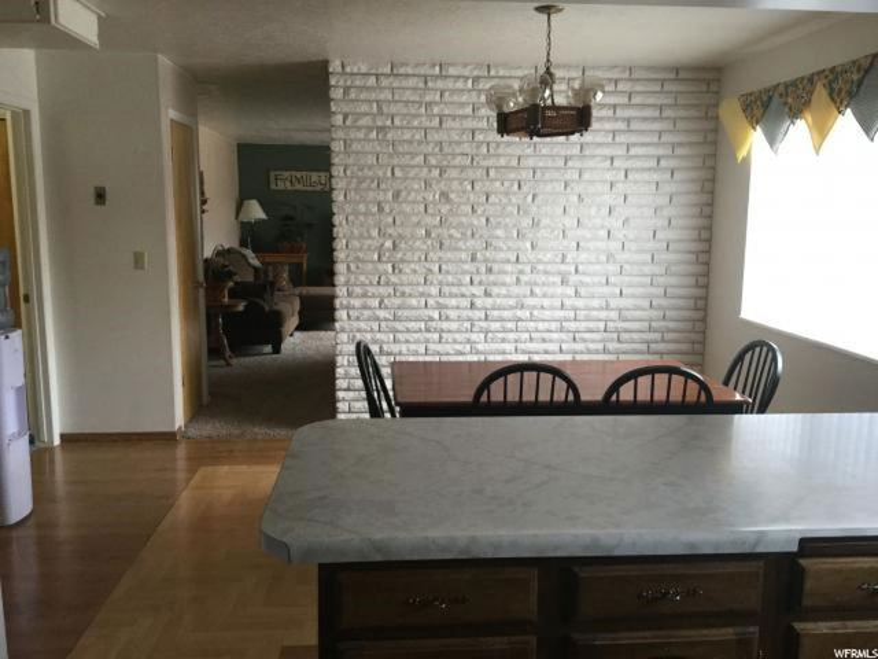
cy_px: 330
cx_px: 439
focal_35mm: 31
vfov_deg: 45.4
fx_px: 786
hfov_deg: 58.4
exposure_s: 1/30
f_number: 2.4
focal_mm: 3.3
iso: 64
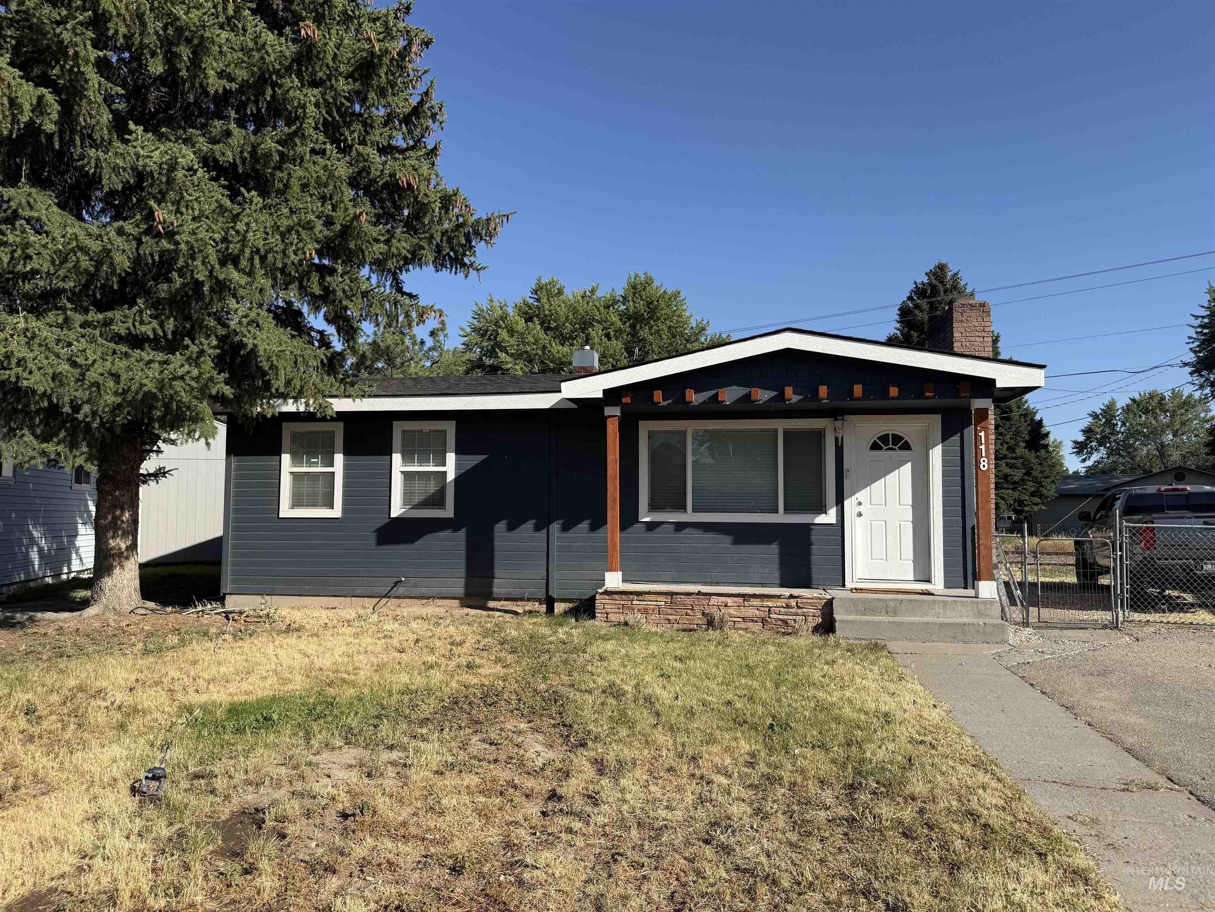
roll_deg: -0.5
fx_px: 842
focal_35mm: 24
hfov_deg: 71.6
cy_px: 456
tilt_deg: +4.6
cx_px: 608
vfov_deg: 56.8
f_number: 1.78
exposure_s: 1/4405
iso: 80
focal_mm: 6.76
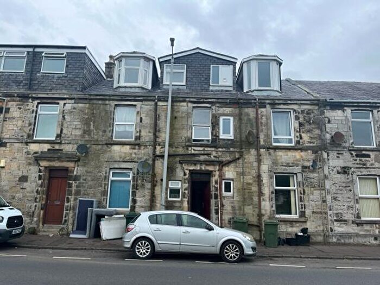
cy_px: 142
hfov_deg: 67.3
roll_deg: -0.7
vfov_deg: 53.1
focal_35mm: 26
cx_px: 190
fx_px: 285
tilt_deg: +13.1
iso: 50
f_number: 1.6
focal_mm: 5.1
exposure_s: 1/1404
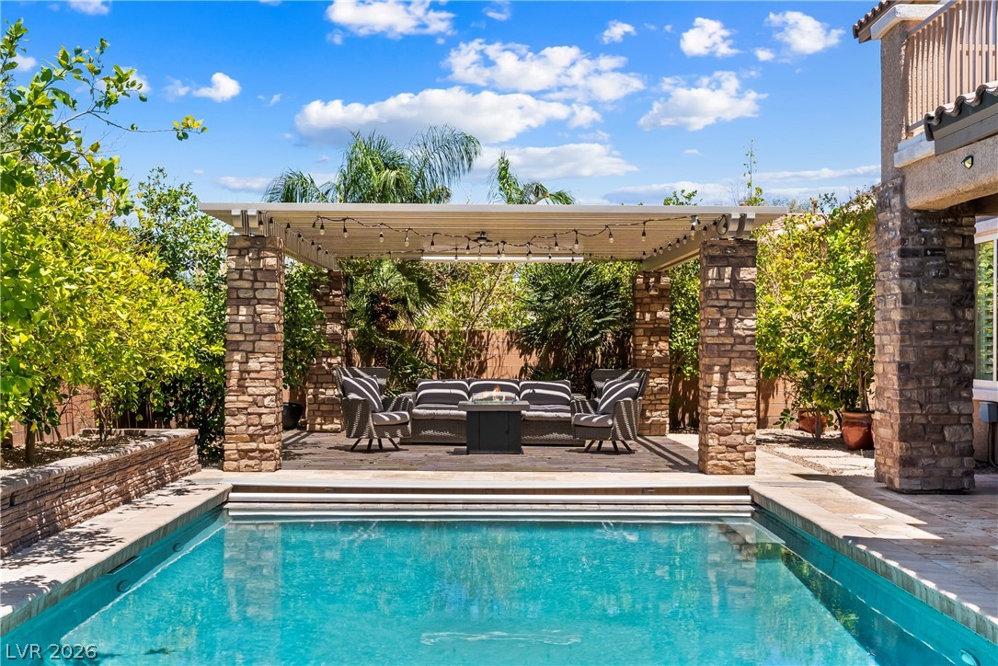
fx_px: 1165
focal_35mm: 42
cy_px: 333
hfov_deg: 46.4
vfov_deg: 31.9
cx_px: 499
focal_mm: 28
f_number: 8
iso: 400
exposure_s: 1/8000
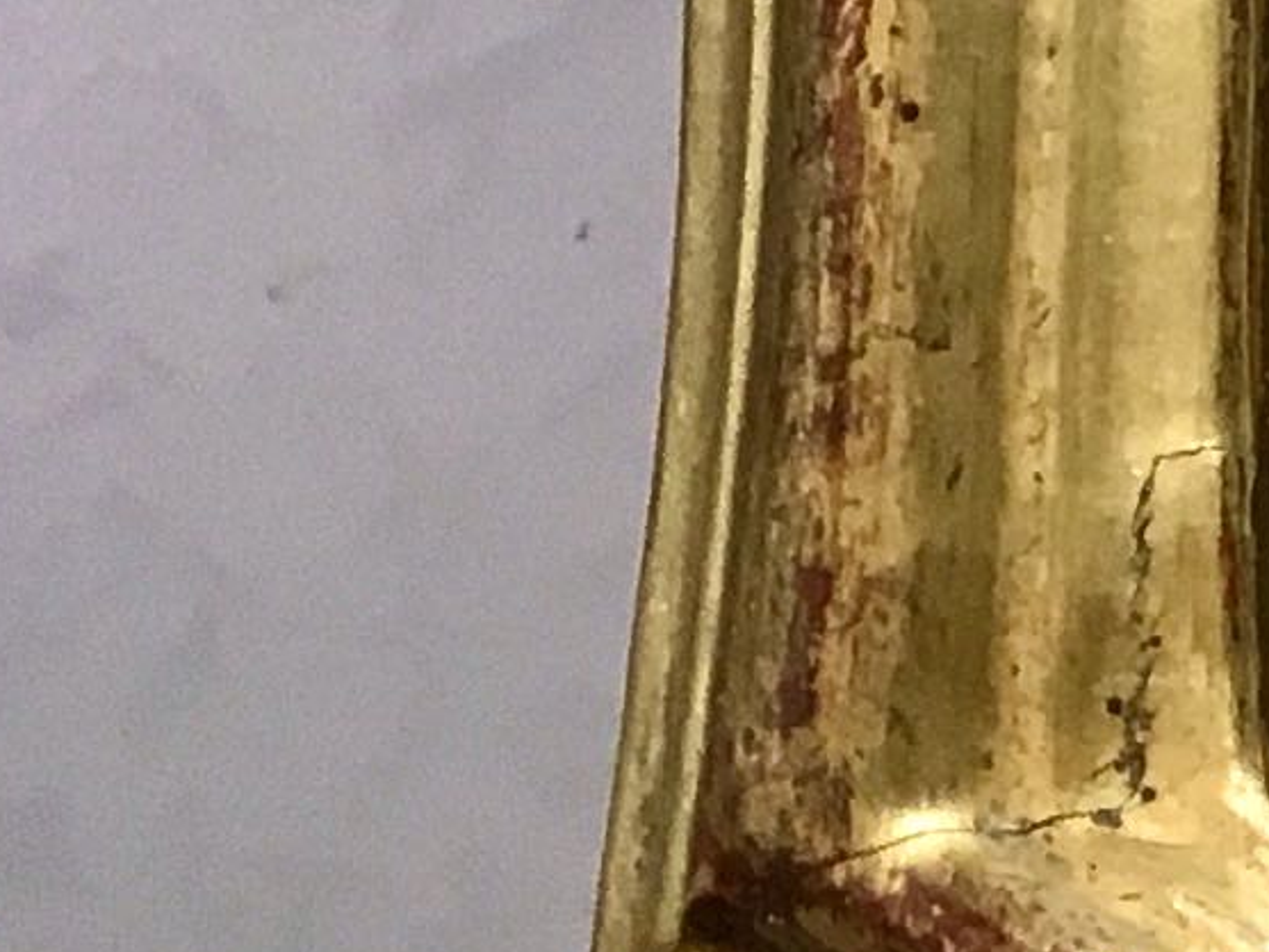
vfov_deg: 7.1
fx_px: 7700
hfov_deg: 7.7
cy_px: 927
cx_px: 4345
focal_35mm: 210
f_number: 2.2
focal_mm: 4.15
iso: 25
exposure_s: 1/33
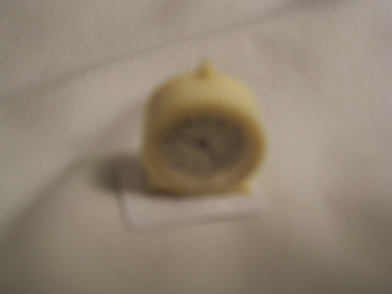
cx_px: 196
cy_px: 147
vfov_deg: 38.7
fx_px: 419
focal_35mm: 37
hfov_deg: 50.1
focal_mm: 5.6
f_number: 2.8
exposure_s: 1/180
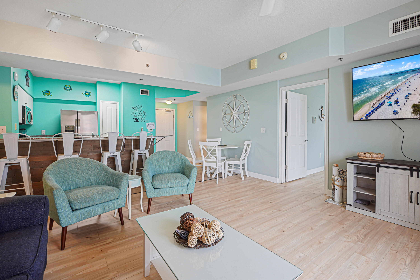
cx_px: 210
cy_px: 140
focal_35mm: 17
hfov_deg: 92.4
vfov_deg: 69.7
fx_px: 201
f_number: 4
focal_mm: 11.5
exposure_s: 1/5
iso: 100
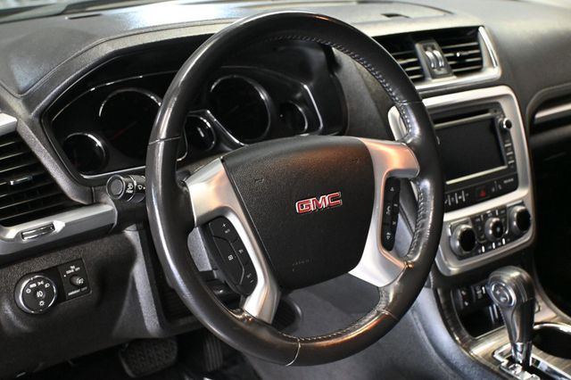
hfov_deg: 47.2
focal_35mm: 41
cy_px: 190
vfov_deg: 32.4
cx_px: 286
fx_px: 654
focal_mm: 27.5
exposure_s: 1/60
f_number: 4.5
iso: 8000
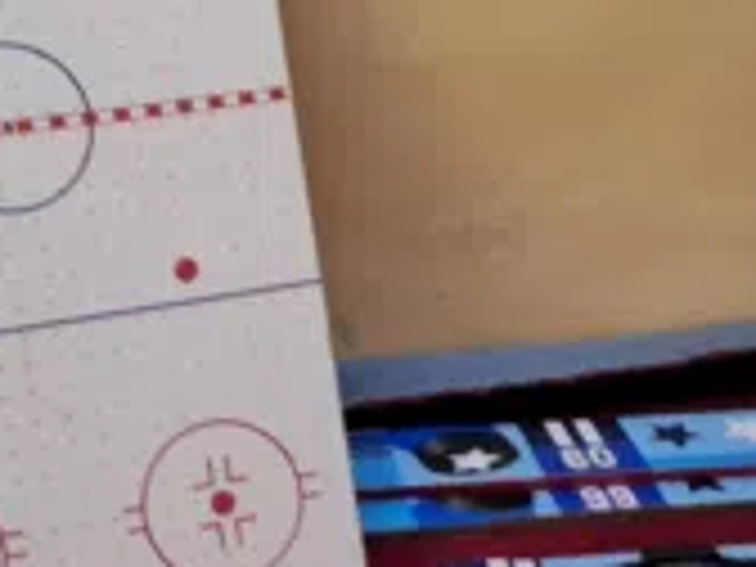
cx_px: 256
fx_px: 1332
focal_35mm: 61
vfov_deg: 24.0
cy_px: 360
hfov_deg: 31.5
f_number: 2.2
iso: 200
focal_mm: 1.64
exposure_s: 1/8
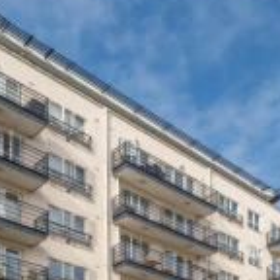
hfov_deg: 38.1
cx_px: 235
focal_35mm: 42
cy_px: 248
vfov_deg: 37.6
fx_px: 384
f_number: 6.4
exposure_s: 1/640
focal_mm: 10
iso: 400
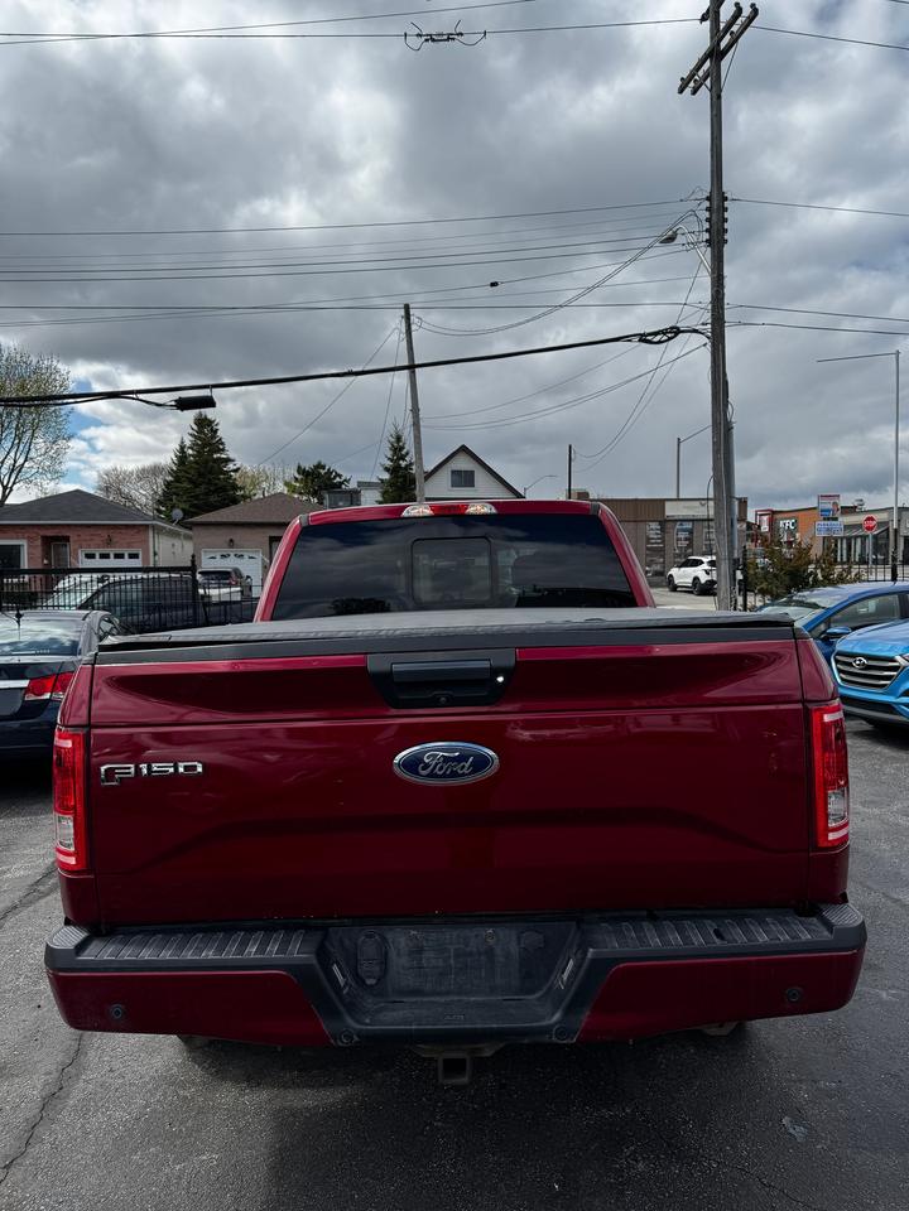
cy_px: 606
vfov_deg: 71.6
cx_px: 454
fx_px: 840
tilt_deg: -2.5
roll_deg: +0.6
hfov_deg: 56.8
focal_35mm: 24
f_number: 1.78
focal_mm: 6.76
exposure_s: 1/4950
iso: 80
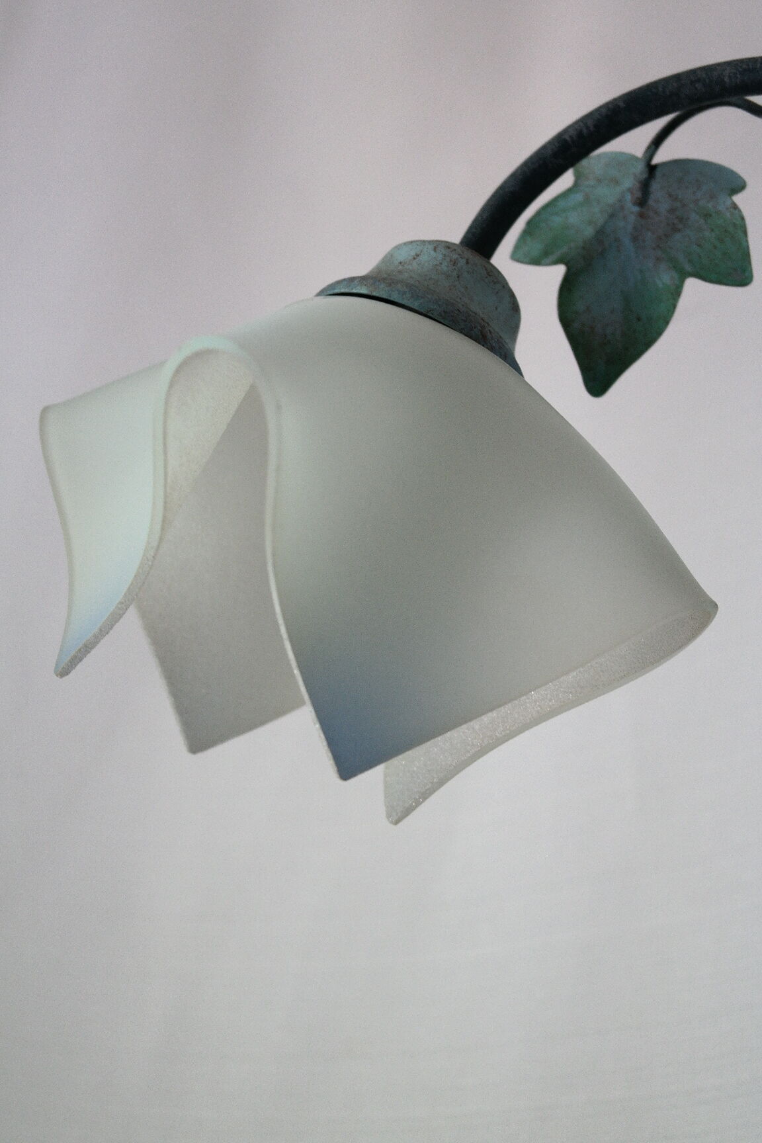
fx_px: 1556
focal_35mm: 49
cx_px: 381
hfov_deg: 27.5
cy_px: 572
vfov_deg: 40.3
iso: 400
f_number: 4.5
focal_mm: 32
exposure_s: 1/60
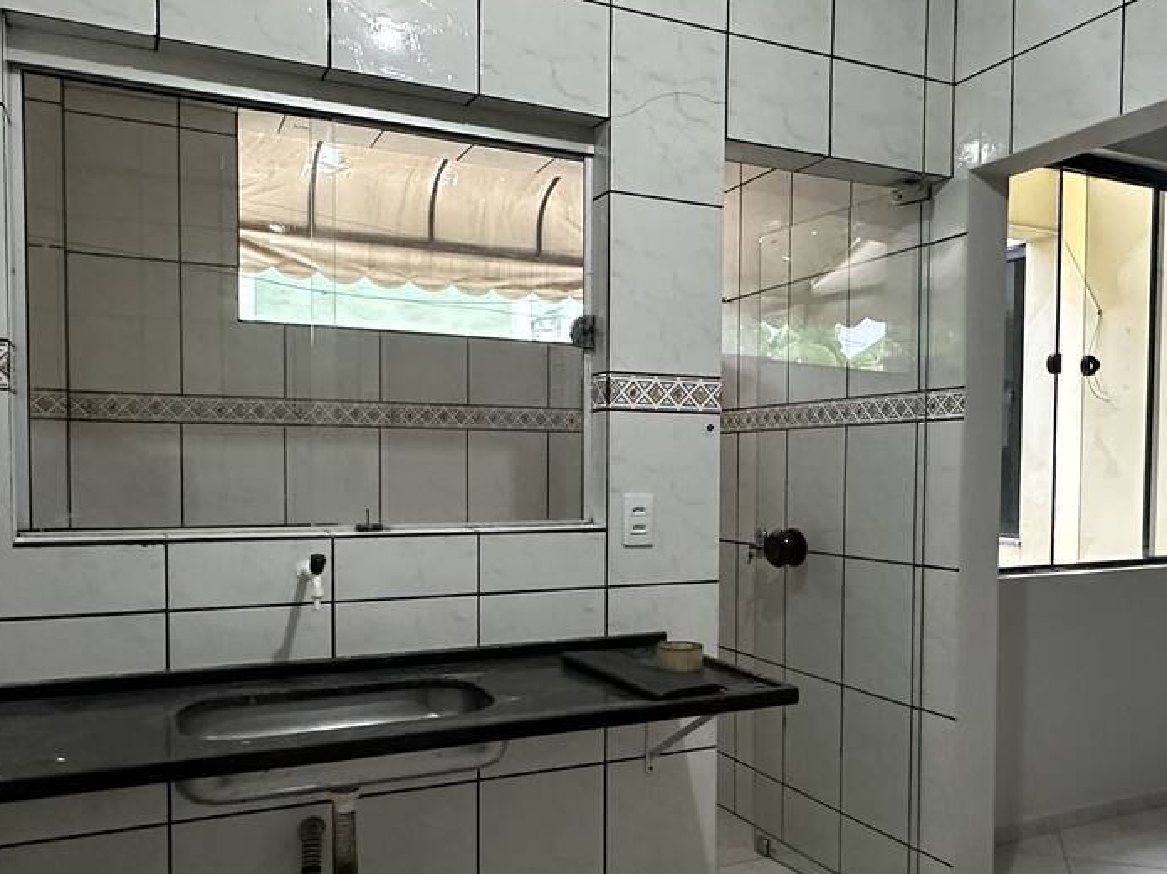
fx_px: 978
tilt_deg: -2.0
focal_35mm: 29
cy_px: 512
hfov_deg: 61.6
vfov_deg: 48.0
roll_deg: -0.9
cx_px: 620
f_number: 2.2
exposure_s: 1/60
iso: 500
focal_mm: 2.22
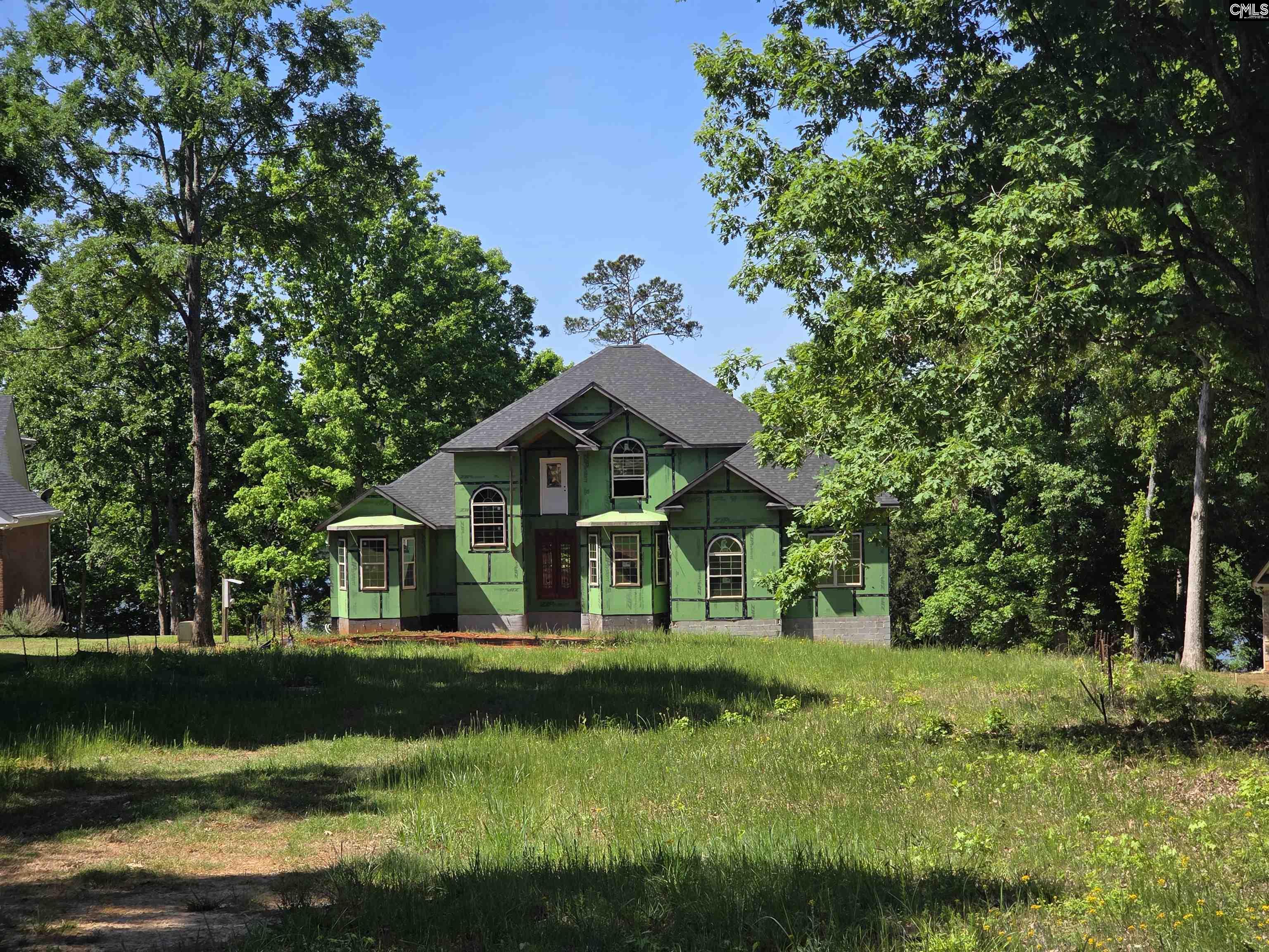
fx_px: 2529
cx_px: 634
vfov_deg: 21.3
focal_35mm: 69
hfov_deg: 28.2
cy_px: 476
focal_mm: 7
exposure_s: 1/803
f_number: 2.4
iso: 25
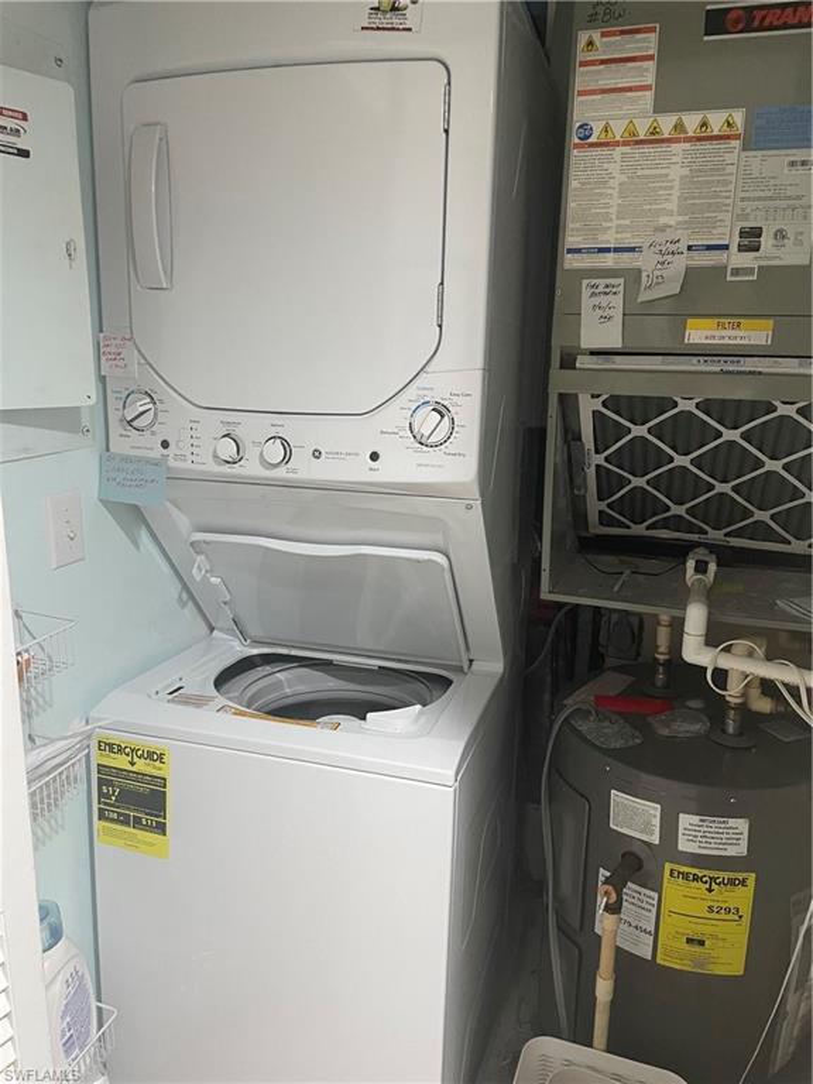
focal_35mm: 26
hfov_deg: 53.1
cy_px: 542
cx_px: 406
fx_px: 814
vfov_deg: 67.3
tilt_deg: -14.6
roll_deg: -0.8
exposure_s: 1/60
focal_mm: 4.2
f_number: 1.6
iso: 320
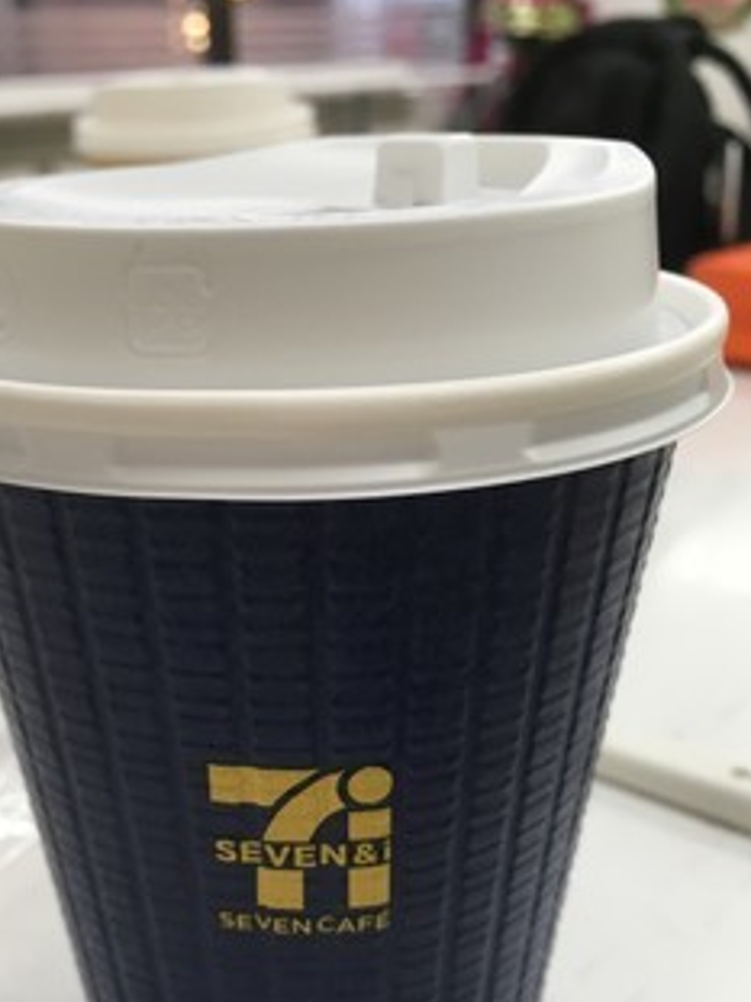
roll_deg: +3.1
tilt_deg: -25.0
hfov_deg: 34.1
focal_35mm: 42
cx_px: 261
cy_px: 667
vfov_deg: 44.2
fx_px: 1216
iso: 25
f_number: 2.2
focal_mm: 4.15
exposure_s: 1/30
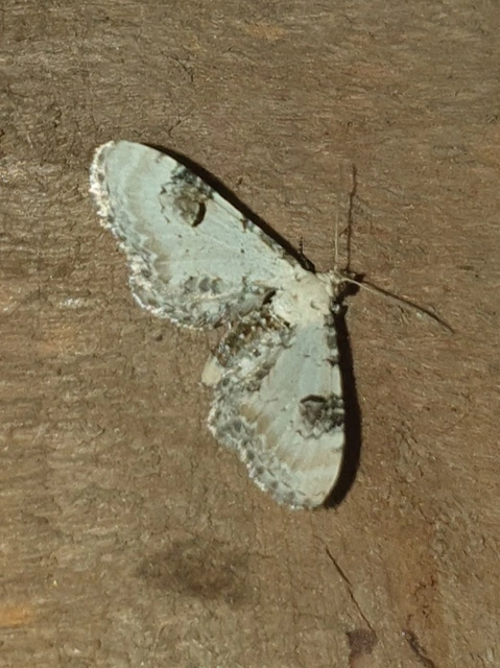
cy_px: 334
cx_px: 250
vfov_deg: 67.3
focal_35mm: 26
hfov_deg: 53.0
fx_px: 501
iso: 50
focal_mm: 4.3
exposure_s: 1/1047
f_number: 1.5
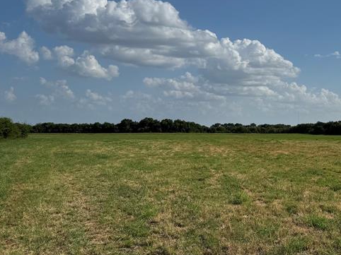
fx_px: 502
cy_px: 88
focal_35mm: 51
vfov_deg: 28.4
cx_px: 289
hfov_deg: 35.8
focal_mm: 6.76
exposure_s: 1/10417
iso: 80
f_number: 1.78
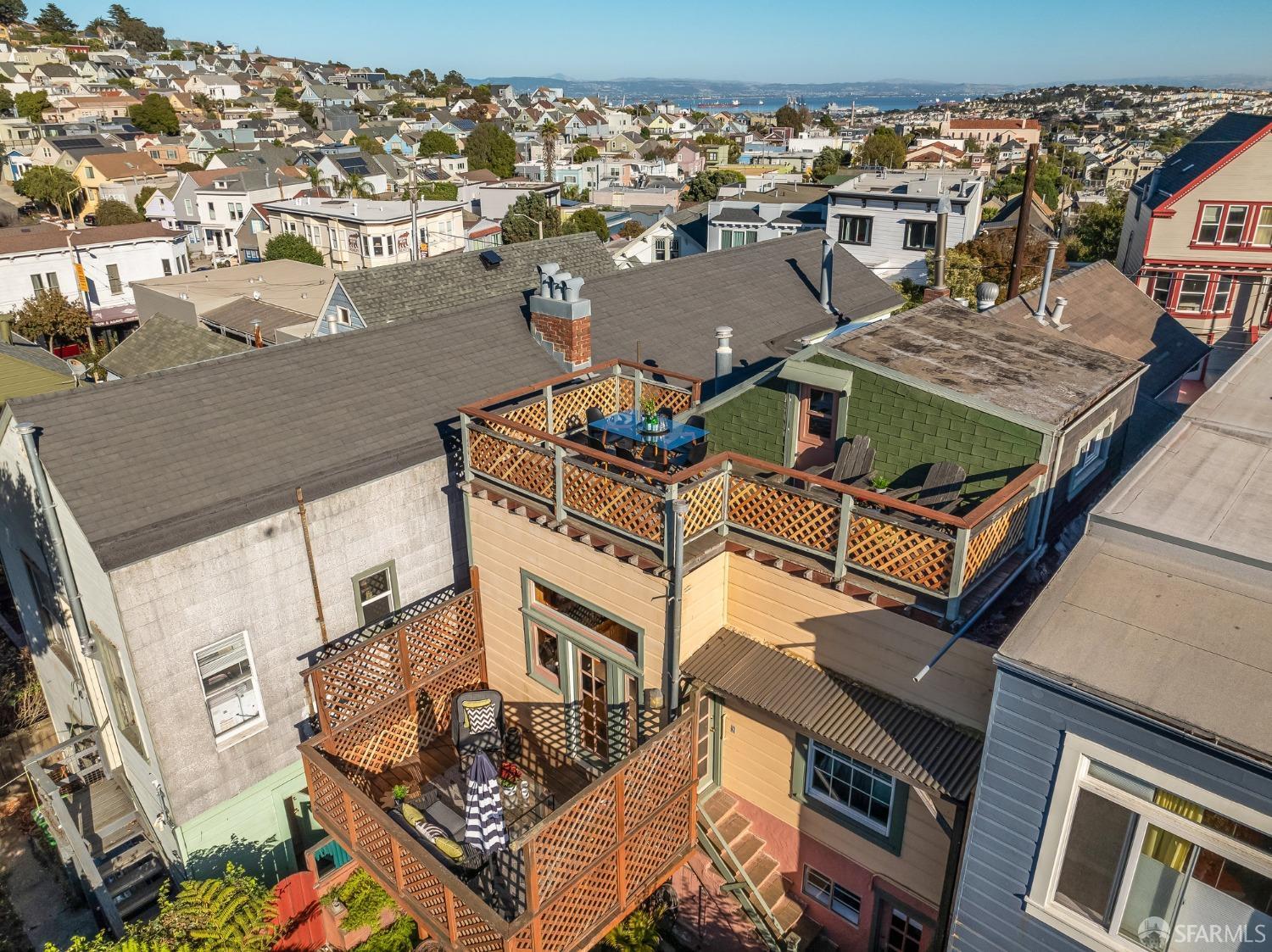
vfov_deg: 56.8
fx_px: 881
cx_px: 636
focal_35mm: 24
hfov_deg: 71.6
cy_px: 476
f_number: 2.8
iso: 110
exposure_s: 1/120
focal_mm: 12.29
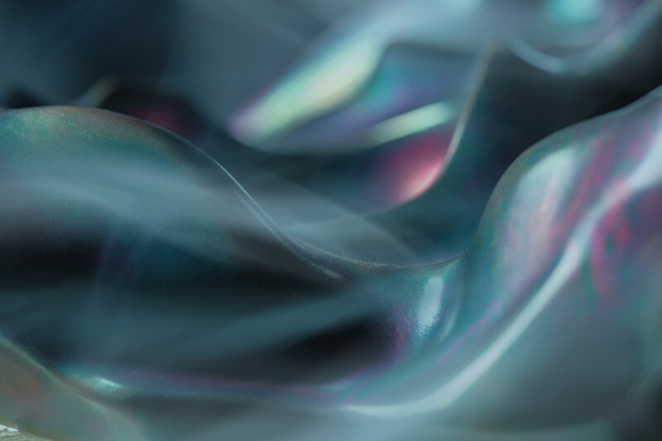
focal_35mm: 90
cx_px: 331
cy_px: 220
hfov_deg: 22.6
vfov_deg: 15.2
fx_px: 1655
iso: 400
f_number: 5
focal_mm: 60
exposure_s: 1/2
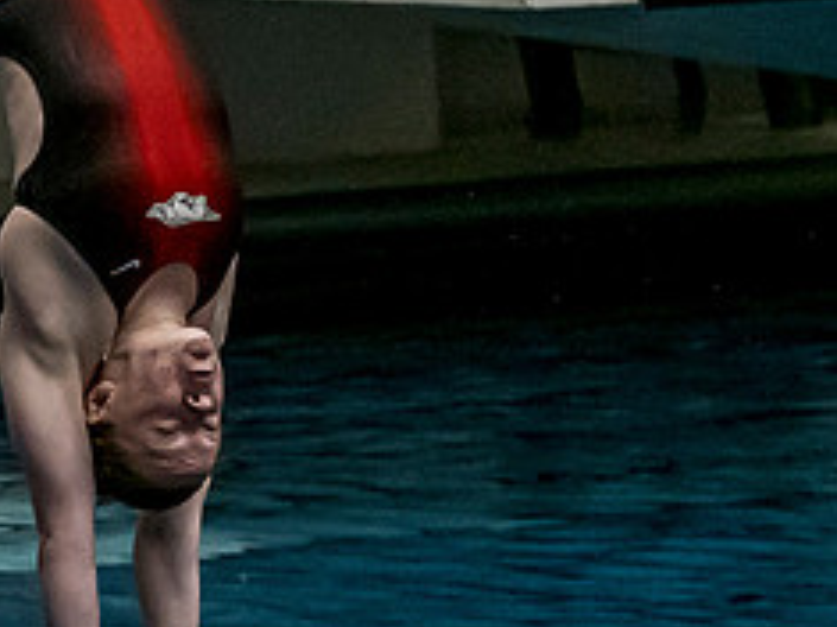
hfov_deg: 4.0
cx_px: 101
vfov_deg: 3.0
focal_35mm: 491
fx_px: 11866
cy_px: 43
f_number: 2.8
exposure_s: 1/1600
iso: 4000
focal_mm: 70
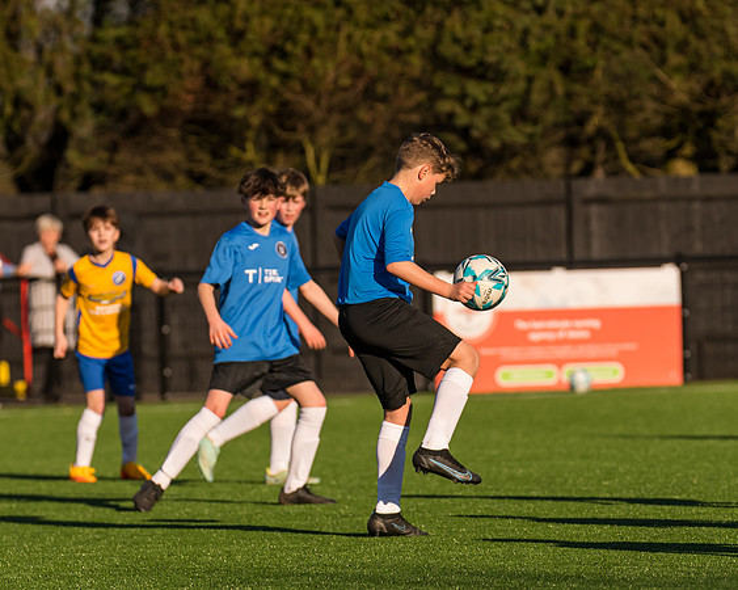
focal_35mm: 374
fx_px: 8163
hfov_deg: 5.2
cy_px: 324
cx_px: 361
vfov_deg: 4.1
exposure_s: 1/4000
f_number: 4
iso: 400
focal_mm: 195
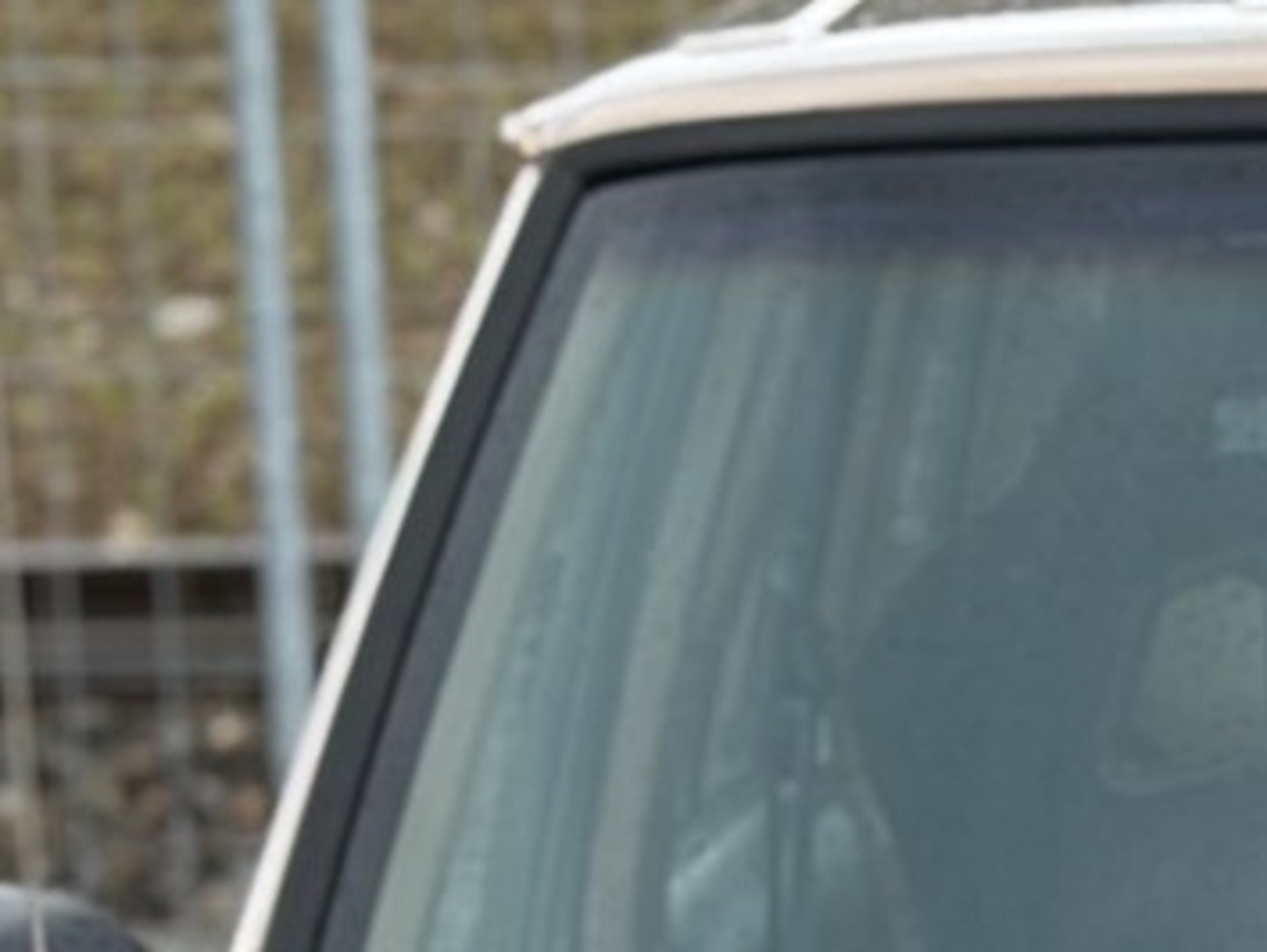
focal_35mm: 273
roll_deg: +0.2
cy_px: 2341
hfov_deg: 7.1
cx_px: 2147
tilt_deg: -15.6
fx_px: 9999
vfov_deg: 5.3
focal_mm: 6.76
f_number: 1.78
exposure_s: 1/1715
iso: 64
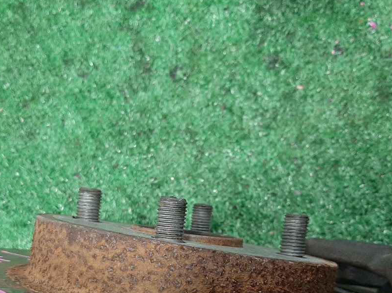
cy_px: 254
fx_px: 532
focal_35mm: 47
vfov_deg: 29.8
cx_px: 176
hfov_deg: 40.4
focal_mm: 3.93
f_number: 1.7
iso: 241
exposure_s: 1/25
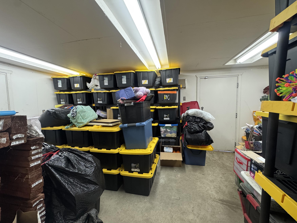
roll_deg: +0.2
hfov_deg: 102.1
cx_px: 148
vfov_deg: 85.7
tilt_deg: -5.4
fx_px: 120
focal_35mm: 14
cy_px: 112
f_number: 2.2
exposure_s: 1/120
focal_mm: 2.22
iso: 320
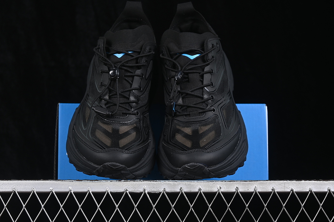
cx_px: 167
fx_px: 696
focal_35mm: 75
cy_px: 111
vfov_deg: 18.2
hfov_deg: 27.0
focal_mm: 50
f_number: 6.3
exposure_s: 1/60
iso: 160
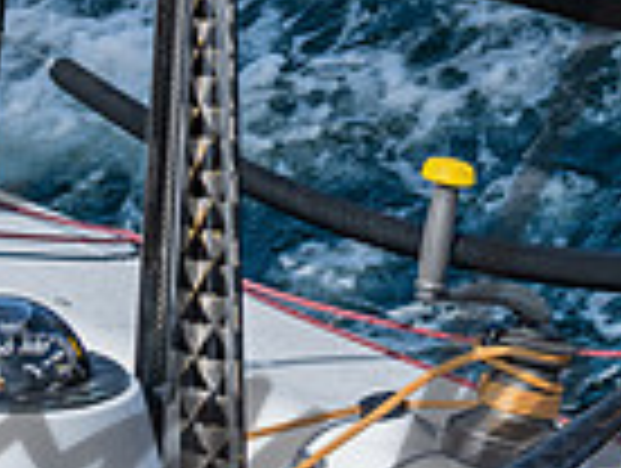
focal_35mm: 129
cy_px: 367
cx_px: 738
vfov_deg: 11.5
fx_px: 2318
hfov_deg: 14.8
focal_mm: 32
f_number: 6.3
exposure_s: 1/1250
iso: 200
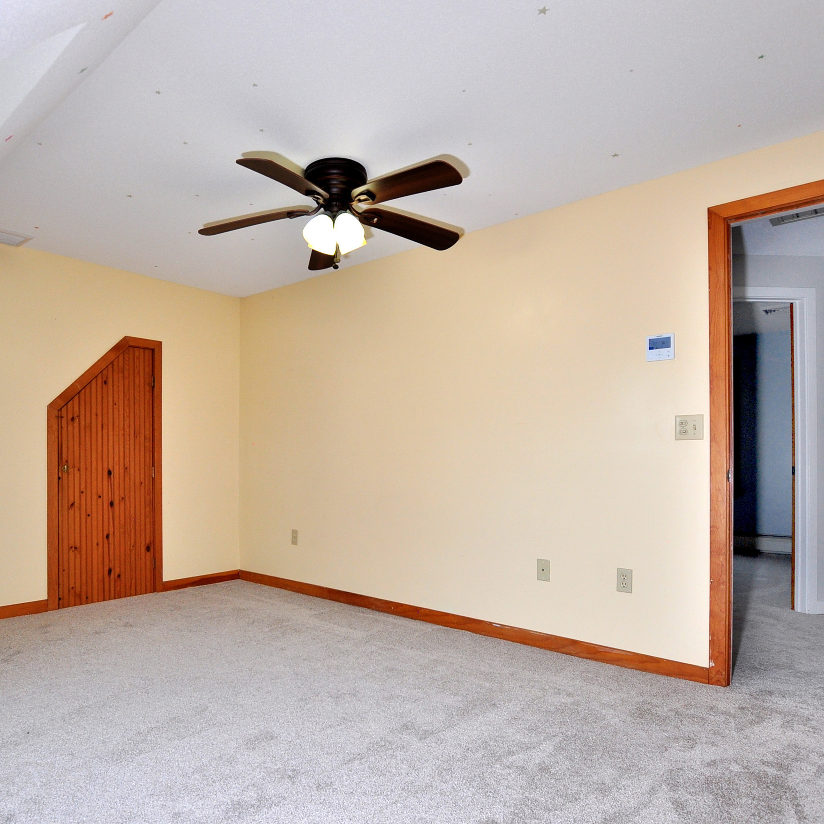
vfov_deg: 72.0
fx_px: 566
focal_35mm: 21
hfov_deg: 71.3
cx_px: 327
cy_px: 450
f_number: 5
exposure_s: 1/125
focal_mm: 10
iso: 320
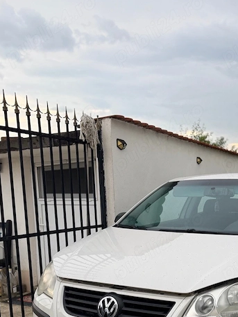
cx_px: 186
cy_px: 263
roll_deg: +0.3
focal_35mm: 42
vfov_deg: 42.4
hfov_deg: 33.5
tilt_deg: -10.2
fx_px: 385
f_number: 1.78
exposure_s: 1/121
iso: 50
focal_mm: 6.76
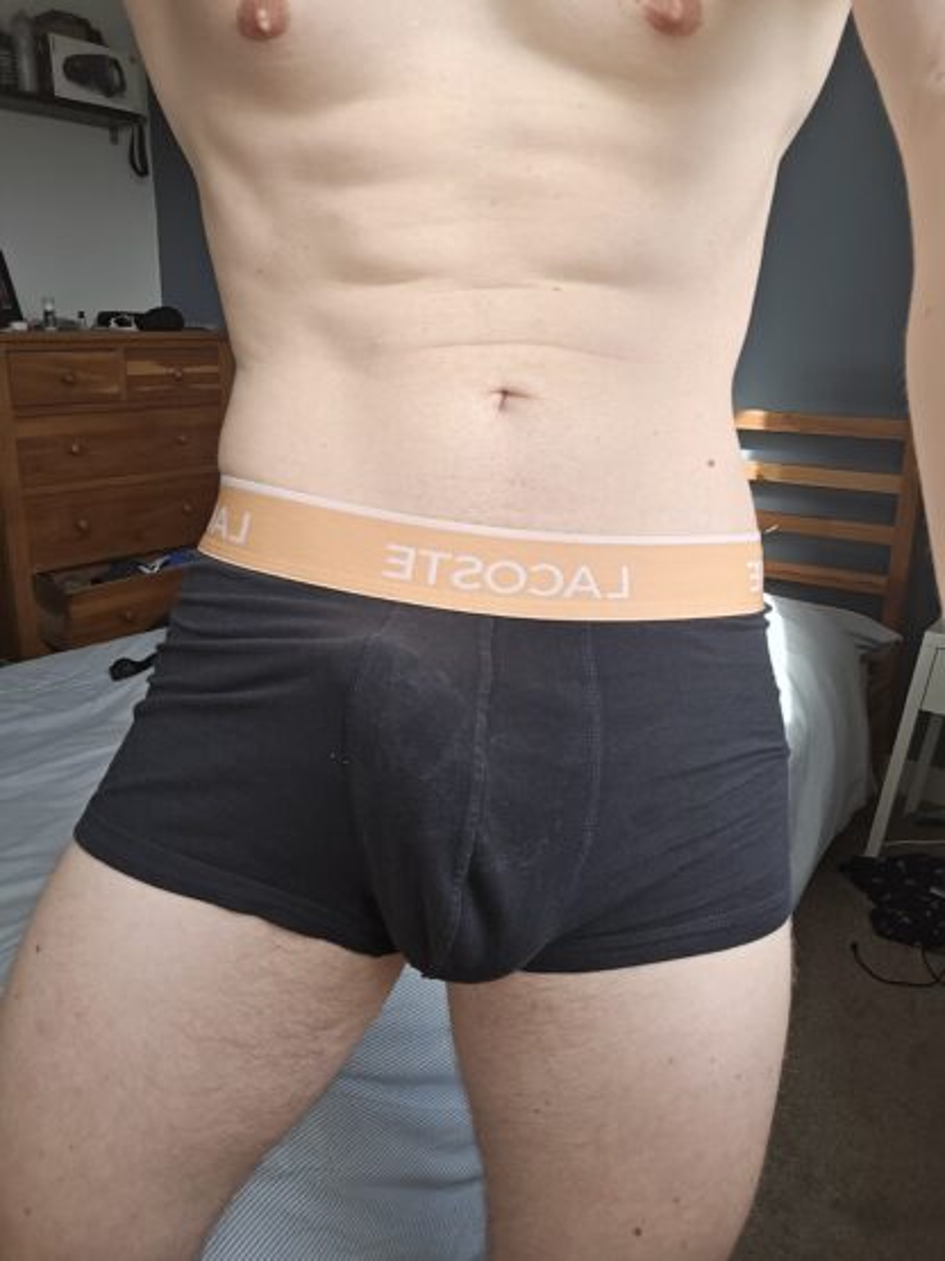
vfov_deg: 69.4
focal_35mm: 25
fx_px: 910
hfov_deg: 54.9
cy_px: 630
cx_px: 472
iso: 50
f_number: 2.2
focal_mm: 3.3
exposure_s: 1/100
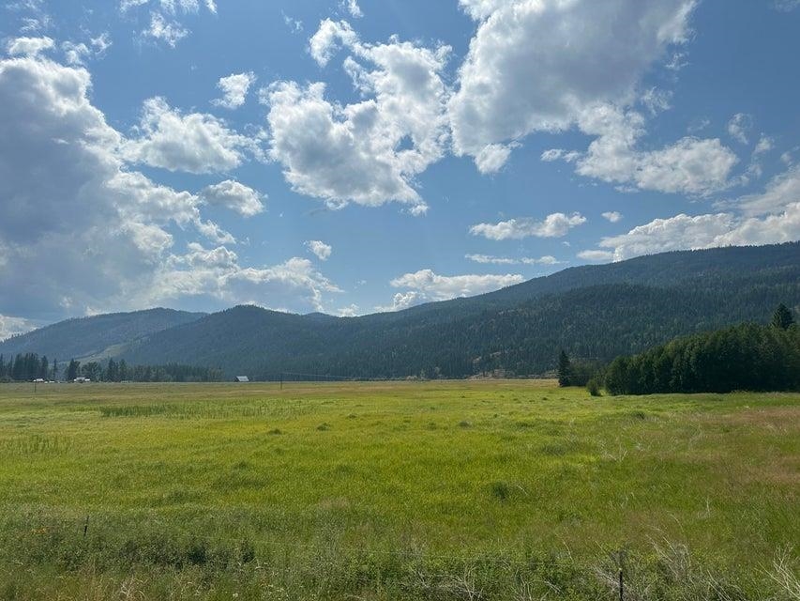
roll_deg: +0.4
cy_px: 300
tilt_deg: +9.0
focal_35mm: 24
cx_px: 400
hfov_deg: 71.6
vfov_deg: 56.8
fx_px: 555
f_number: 1.78
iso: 80
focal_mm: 6.86
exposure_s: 1/15625
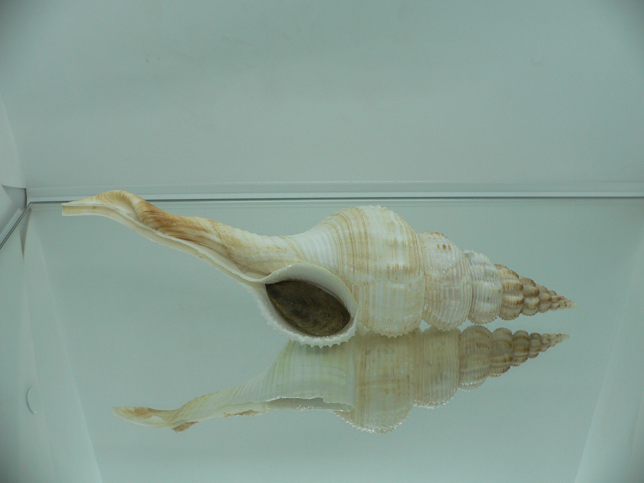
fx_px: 651
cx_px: 322
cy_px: 242
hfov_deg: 52.6
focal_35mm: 35
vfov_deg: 40.7
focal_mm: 4.6
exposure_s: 1/60
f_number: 2.8
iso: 80
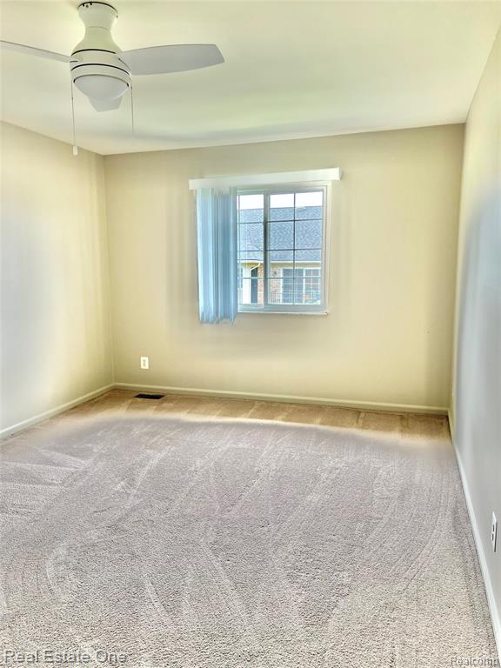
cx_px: 250
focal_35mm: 26
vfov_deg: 67.3
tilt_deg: -7.8
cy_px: 334
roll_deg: +0.3
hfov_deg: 53.1
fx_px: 502
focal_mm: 5.7
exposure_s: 1/121
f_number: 1.5
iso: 64
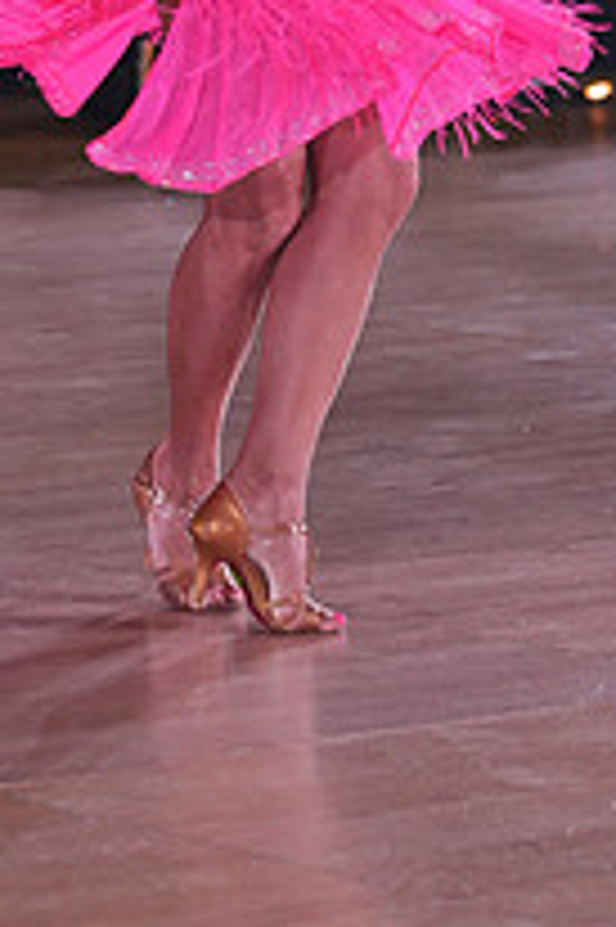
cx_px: 115
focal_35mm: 245
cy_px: -243
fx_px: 6298
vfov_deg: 8.3
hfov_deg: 5.6
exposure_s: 1/400
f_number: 4
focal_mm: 87
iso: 1250
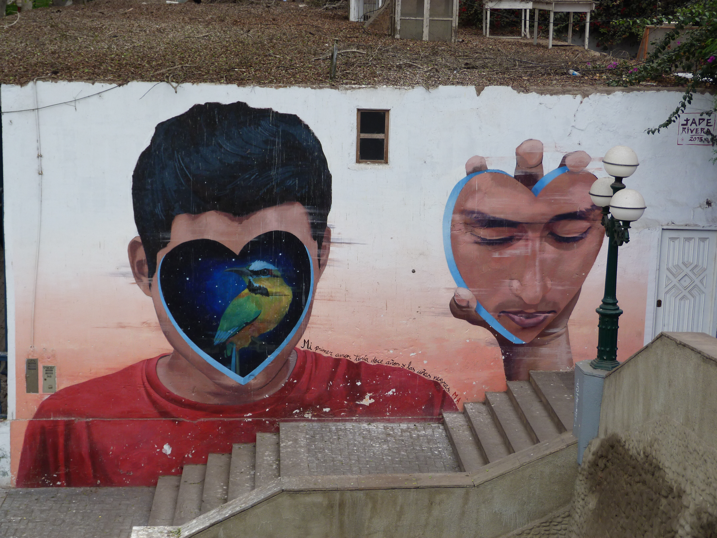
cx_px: 358
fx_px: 1429
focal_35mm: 69
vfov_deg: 21.3
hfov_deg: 28.2
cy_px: 269
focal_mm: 12.4
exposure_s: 1/80
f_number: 3.3
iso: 80
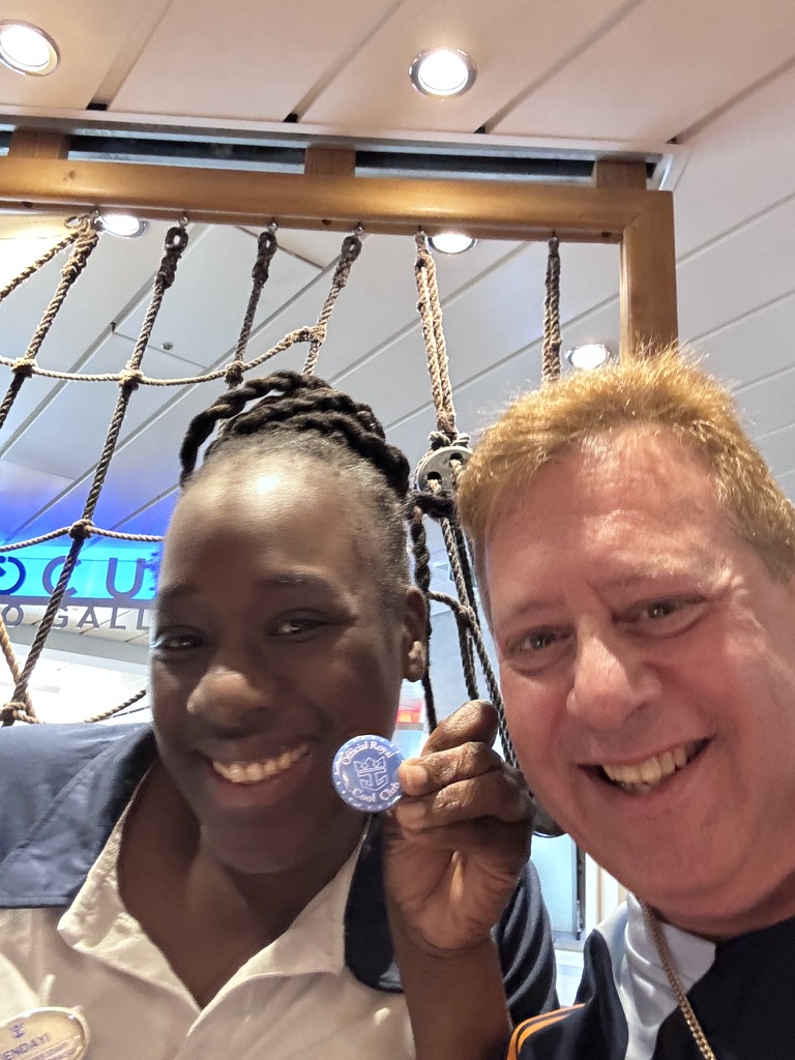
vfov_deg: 60.0
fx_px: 919
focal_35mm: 30
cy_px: 530
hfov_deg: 46.8
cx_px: 398
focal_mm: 2.69
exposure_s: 1/20
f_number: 1.9
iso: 640
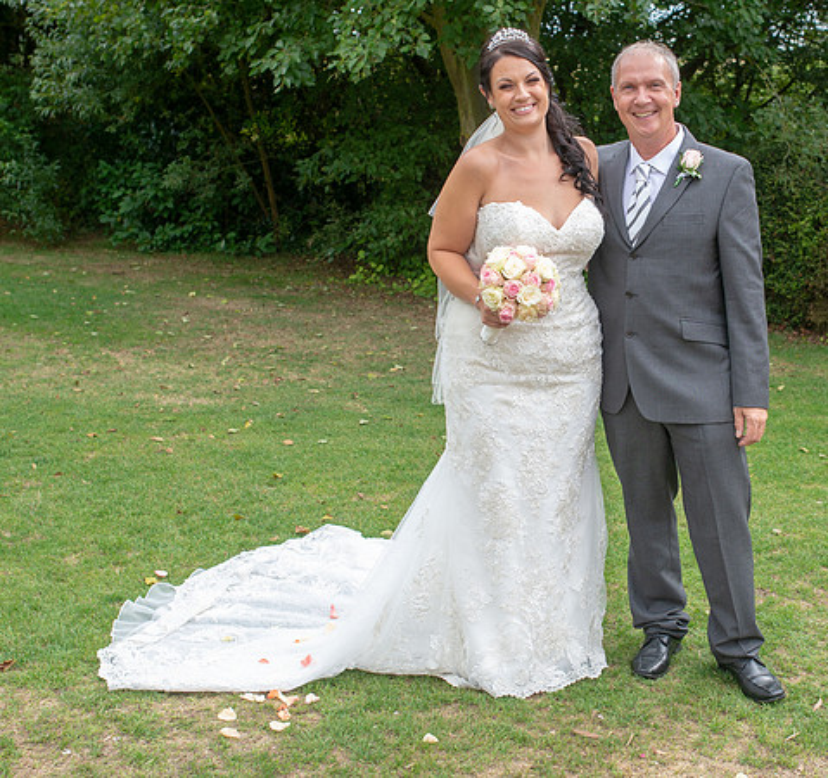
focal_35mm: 55
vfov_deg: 29.9
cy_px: 368
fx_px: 1457
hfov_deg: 31.4
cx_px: 576
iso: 100
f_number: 4.5
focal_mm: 35
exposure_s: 1/160
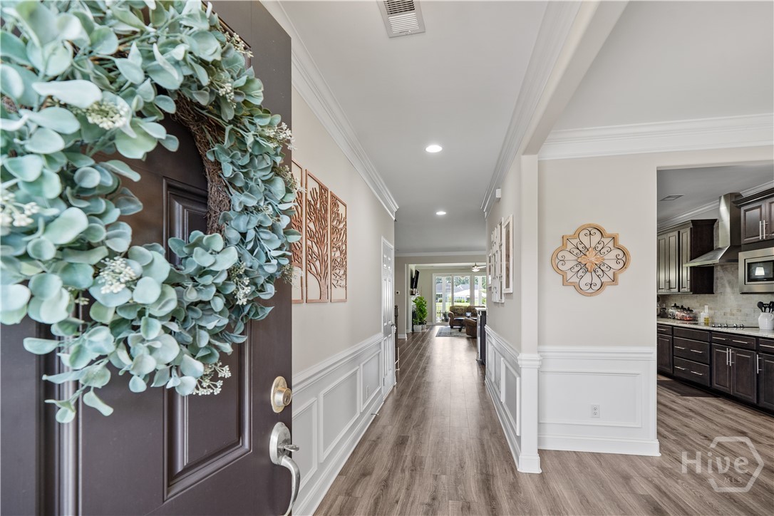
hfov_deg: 93.3
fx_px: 365
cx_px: 387
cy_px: 258
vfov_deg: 70.4
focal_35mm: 17
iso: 400
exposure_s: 1/30
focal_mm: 17
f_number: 8
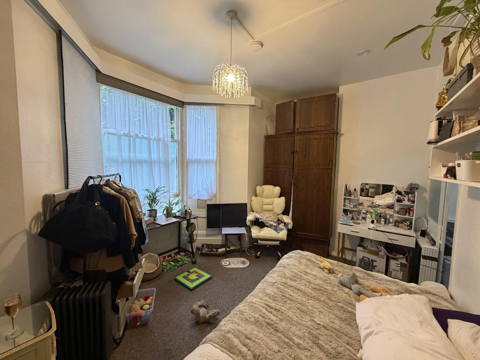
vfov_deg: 85.7
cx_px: 240
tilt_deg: -4.4
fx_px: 194
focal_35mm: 14
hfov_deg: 102.1
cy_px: 180
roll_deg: -0.9
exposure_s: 1/50
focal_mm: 2.22
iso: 320
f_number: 2.2
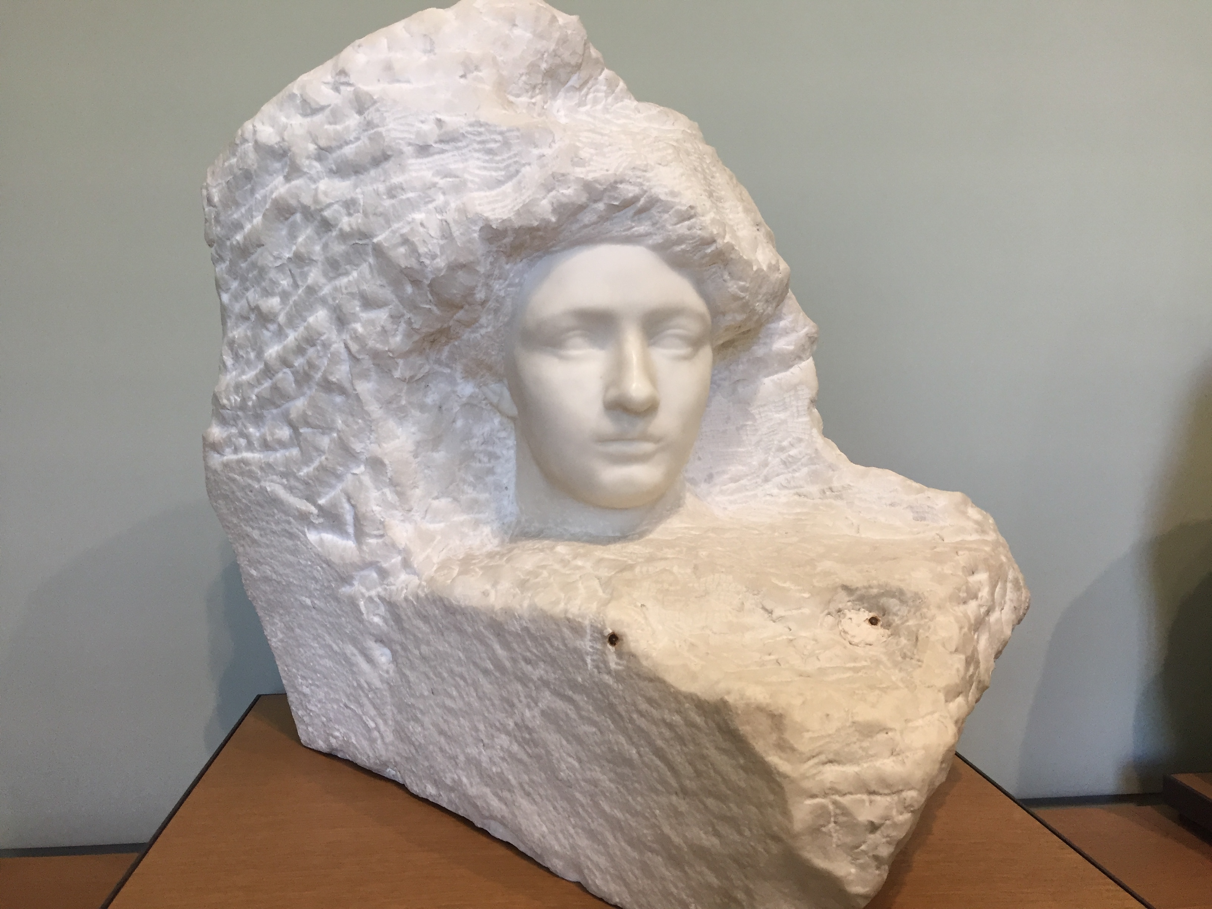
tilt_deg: -3.7
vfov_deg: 48.2
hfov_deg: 61.7
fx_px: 1015
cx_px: 606
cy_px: 454
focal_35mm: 29
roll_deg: +0.1
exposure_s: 1/33
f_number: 2.2
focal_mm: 4.15
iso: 50
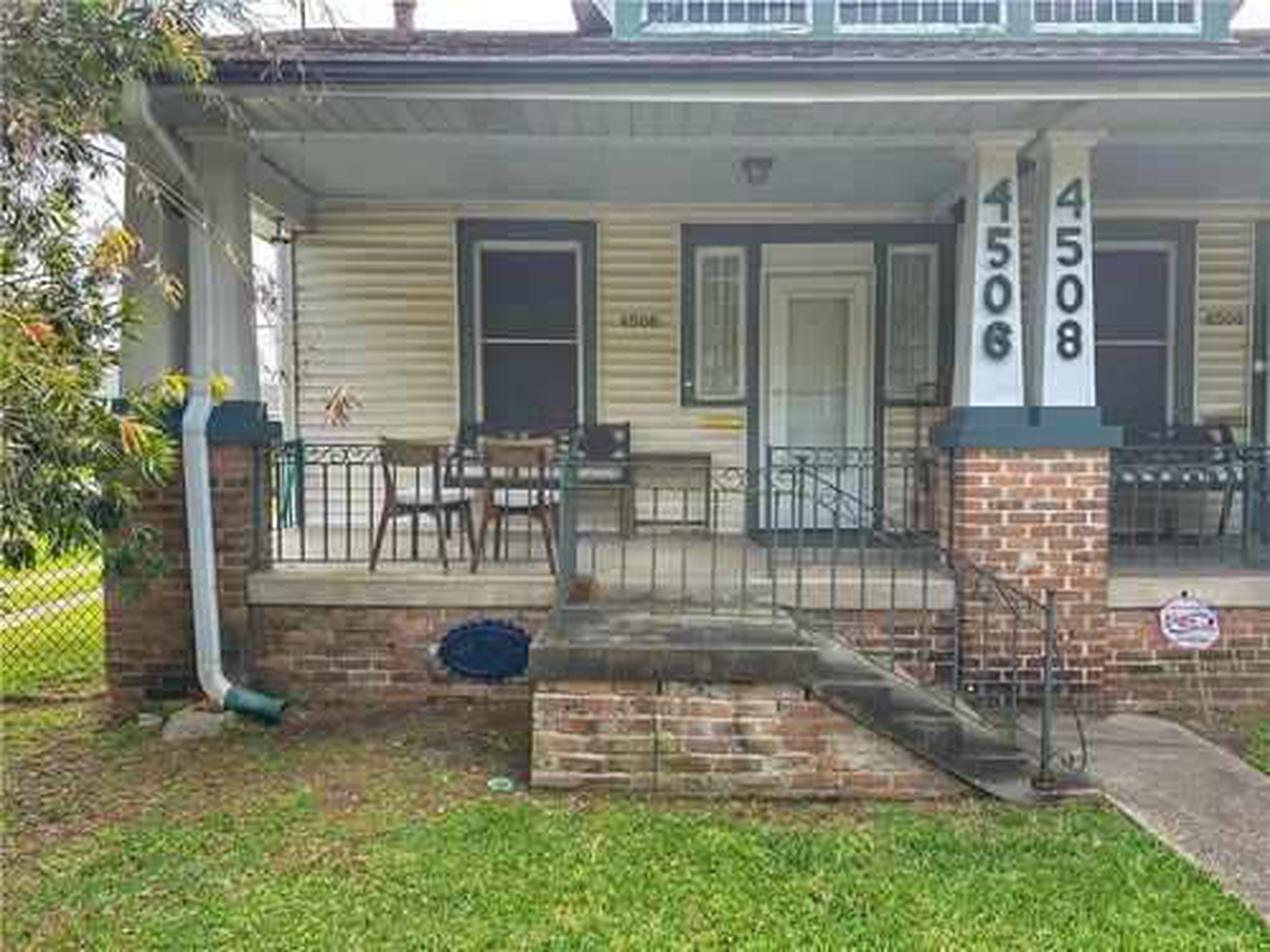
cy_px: 476
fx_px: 881
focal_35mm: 24
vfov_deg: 56.8
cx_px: 635
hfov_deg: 71.6
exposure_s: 1/511
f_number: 1.78
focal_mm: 6.86
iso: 80
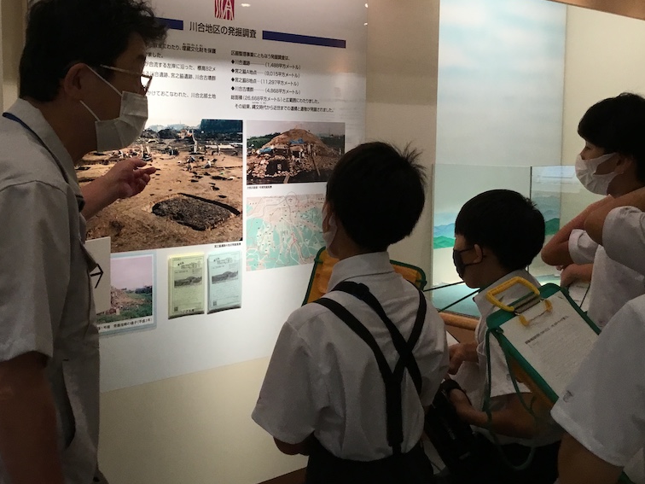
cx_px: 253
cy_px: 198
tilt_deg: -3.4
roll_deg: -0.2
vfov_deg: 34.3
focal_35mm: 42
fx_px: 783
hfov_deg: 44.5
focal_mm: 3.3
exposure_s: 1/30
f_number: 2.4
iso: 32
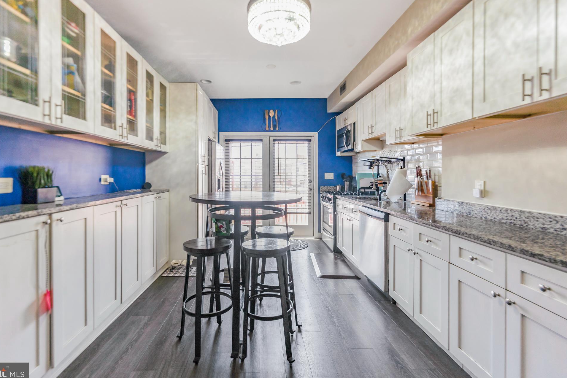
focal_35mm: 15
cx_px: 267
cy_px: 182
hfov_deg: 100.3
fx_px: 236
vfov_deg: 77.3
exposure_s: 1/80
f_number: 4.5
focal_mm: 14
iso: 400
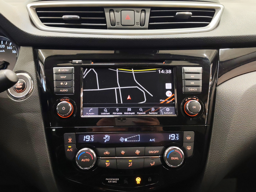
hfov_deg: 54.0
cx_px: 128
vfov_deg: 41.8
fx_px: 251
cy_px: 96
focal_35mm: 34
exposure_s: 1/50
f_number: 1.9
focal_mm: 6.12
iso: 1000
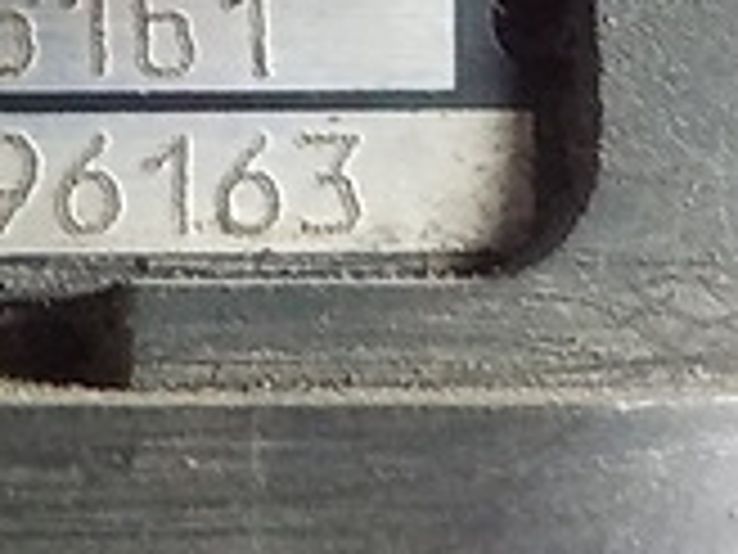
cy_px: 14
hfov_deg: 16.4
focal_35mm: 117
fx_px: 2494
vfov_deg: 12.5
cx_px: -27
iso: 800
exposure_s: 1/15
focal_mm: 4.1
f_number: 3.3
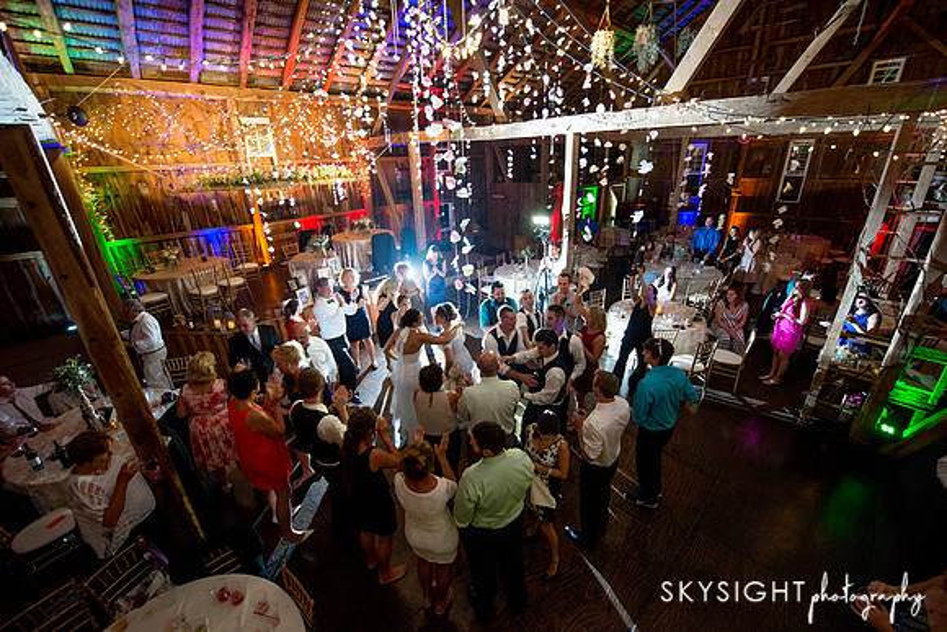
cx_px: 474
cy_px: 316
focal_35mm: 14
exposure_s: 1/100
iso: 2000
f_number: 2.8
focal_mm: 14
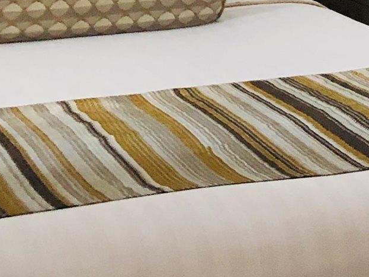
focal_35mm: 138
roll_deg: -0.3
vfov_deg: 10.3
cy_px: -168
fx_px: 1471
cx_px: 683
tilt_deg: -3.2
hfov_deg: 12.9
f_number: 1.8
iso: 80
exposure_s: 1/15
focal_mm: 3.99
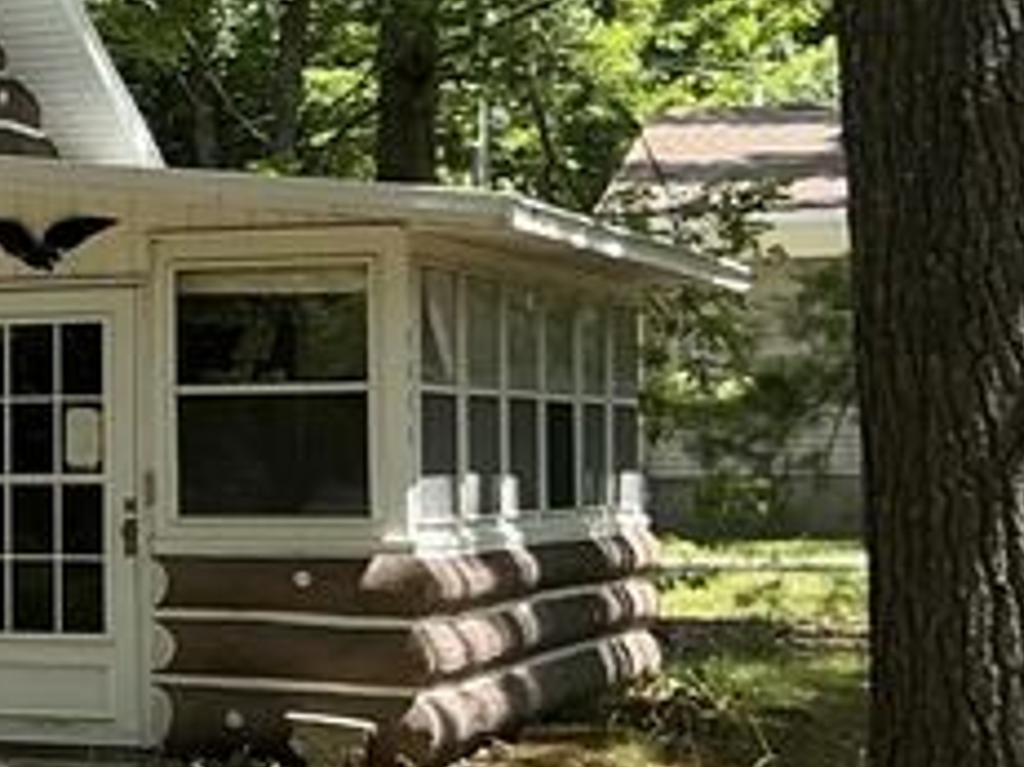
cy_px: 497
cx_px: -1020
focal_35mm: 124
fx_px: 3666
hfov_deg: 13.6
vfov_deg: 11.9
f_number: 1.8
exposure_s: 1/383
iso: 25
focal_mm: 3
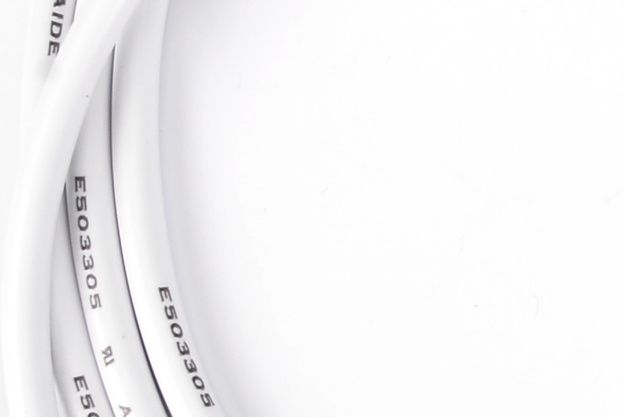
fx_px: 4371
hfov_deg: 7.5
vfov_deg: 5.5
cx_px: 1571
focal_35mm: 252
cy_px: 28
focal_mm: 38
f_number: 11
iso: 100
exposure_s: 1/100
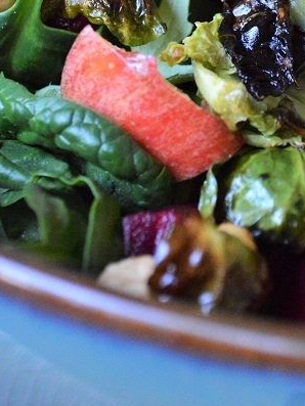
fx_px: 1538
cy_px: 11
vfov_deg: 14.8
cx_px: 254
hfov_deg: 11.3
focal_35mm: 131
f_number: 5.3
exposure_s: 1/50
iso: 3200
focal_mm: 40
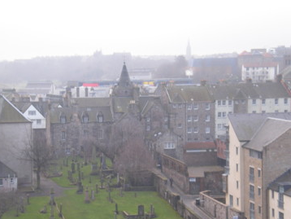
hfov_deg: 21.0
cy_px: 133
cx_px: 110
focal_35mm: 93
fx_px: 782
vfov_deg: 15.9
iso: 64
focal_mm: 12.3
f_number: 4.6
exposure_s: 1/38.8
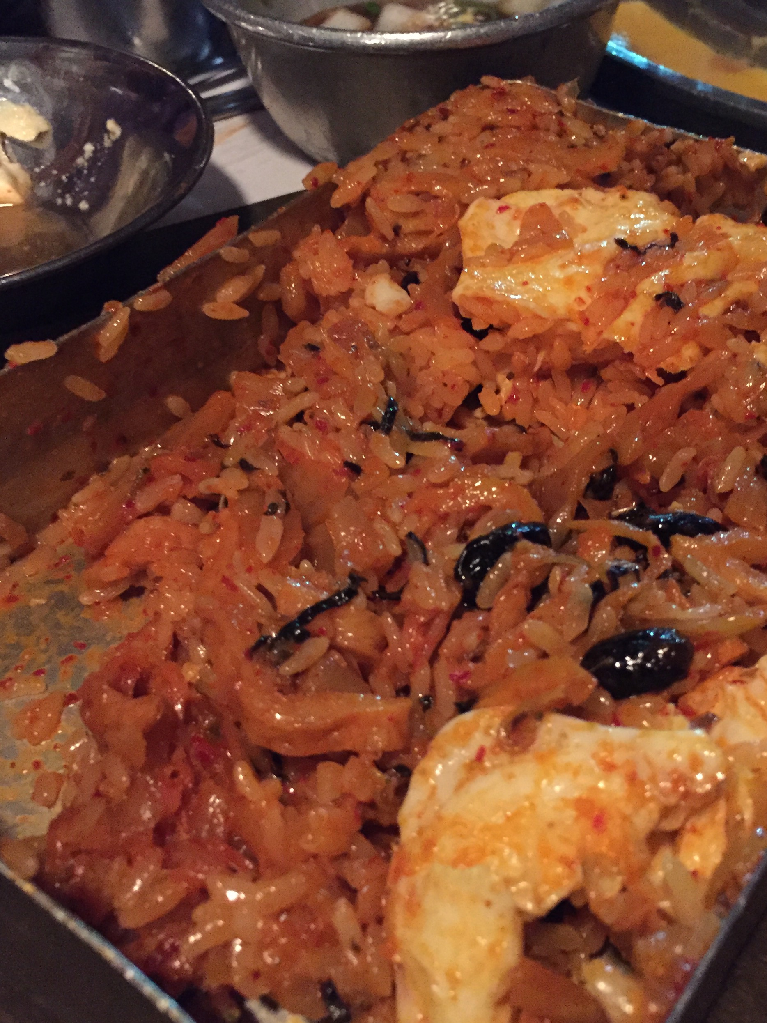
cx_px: 443
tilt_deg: -44.0
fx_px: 1123
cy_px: 519
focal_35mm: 38
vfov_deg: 49.0
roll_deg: +0.4
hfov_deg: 37.6
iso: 500
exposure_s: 1/15
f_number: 2.2
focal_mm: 4.15
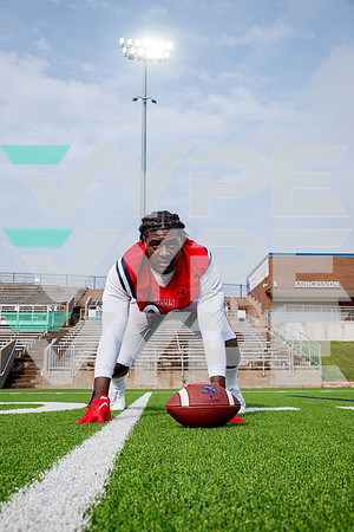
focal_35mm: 34
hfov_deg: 38.9
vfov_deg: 55.8
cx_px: 177
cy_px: 266
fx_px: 501
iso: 125
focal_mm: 34
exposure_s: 1/320
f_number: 7.1
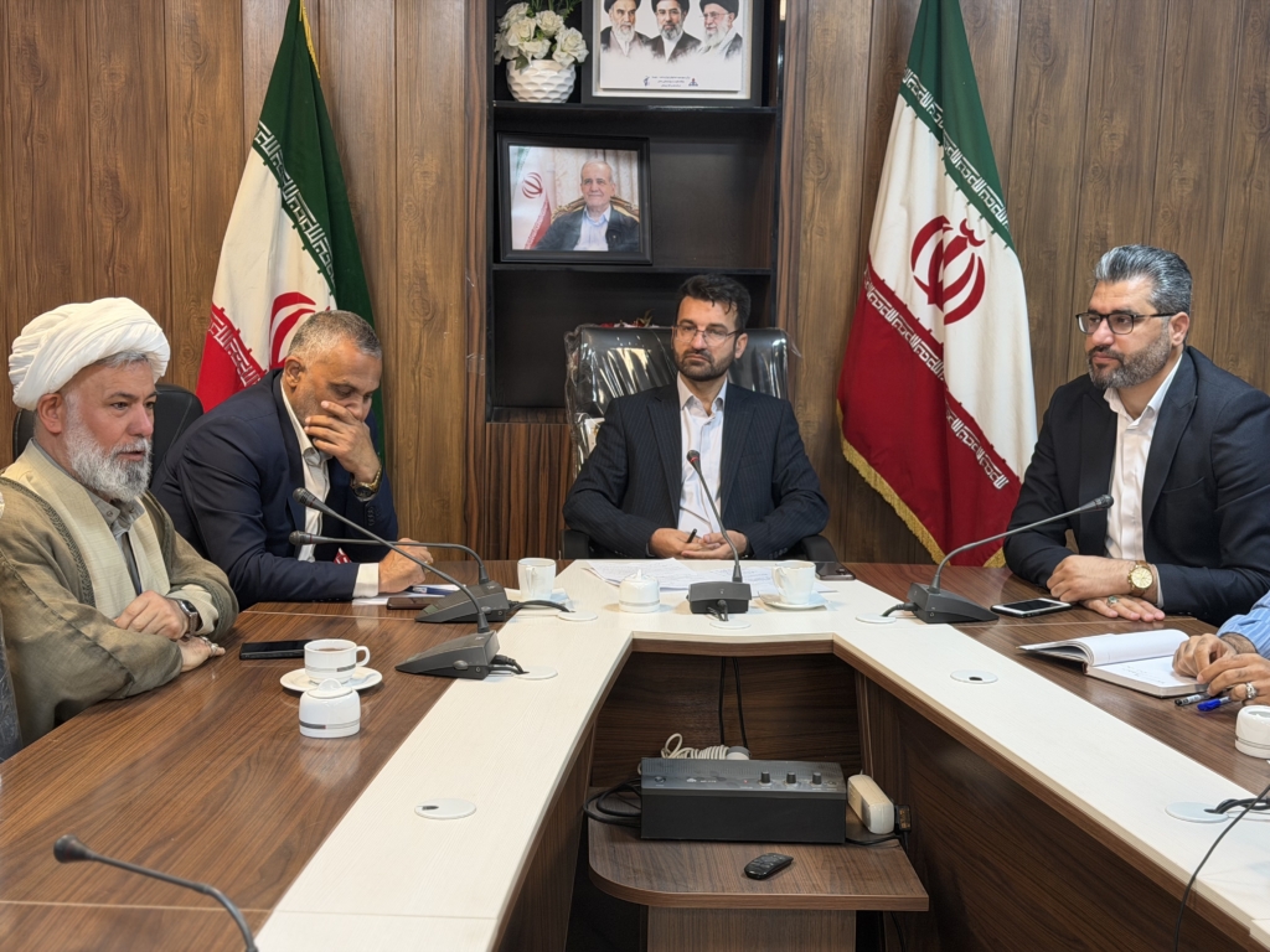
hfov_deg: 39.7
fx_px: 1761
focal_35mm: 48
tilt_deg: -8.1
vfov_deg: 30.3
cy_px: 476
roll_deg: -0.9
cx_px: 635
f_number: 1.78
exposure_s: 1/50
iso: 50
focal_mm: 6.76
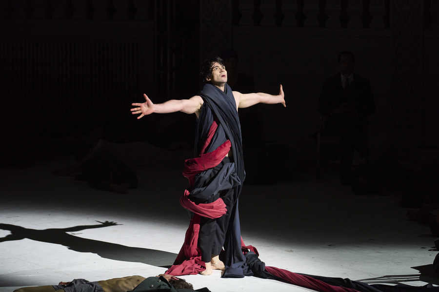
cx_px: 220
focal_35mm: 152
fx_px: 1852
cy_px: 146
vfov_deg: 9.0
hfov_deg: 13.5
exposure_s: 1/125
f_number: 4
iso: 800
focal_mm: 152
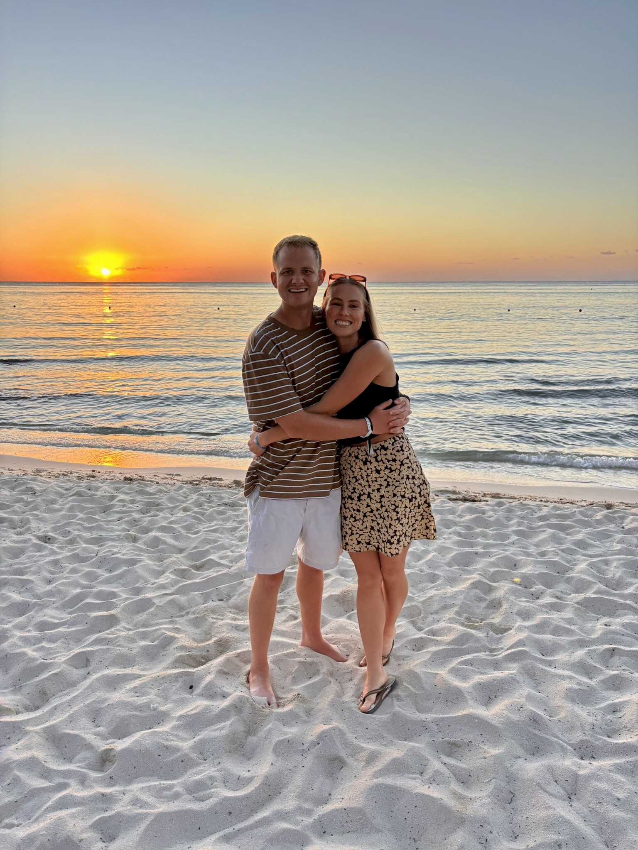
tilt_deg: -13.3
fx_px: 639
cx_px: 319
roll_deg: +2.4
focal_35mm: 26
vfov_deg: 67.3
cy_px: 425
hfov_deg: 53.1
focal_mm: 5.96
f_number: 1.6
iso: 50
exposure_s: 1/363
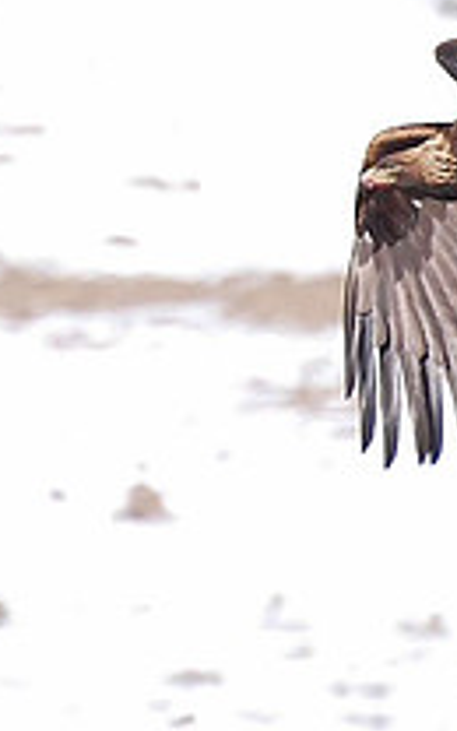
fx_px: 25507
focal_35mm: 1280
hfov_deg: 1.0
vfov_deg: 1.6
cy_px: 62
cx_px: 489
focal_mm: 300
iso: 400
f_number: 5.6
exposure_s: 1/1250
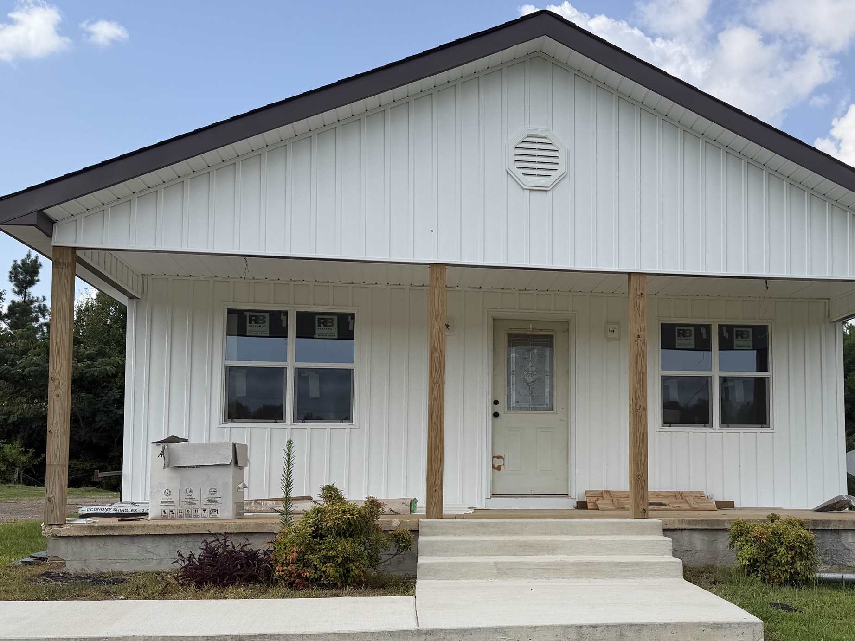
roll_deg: +0.1
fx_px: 988
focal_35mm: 40
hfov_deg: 46.1
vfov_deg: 35.8
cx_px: 571
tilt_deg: +3.3
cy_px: 398
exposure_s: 1/4167
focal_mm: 6.76
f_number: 1.78
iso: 80
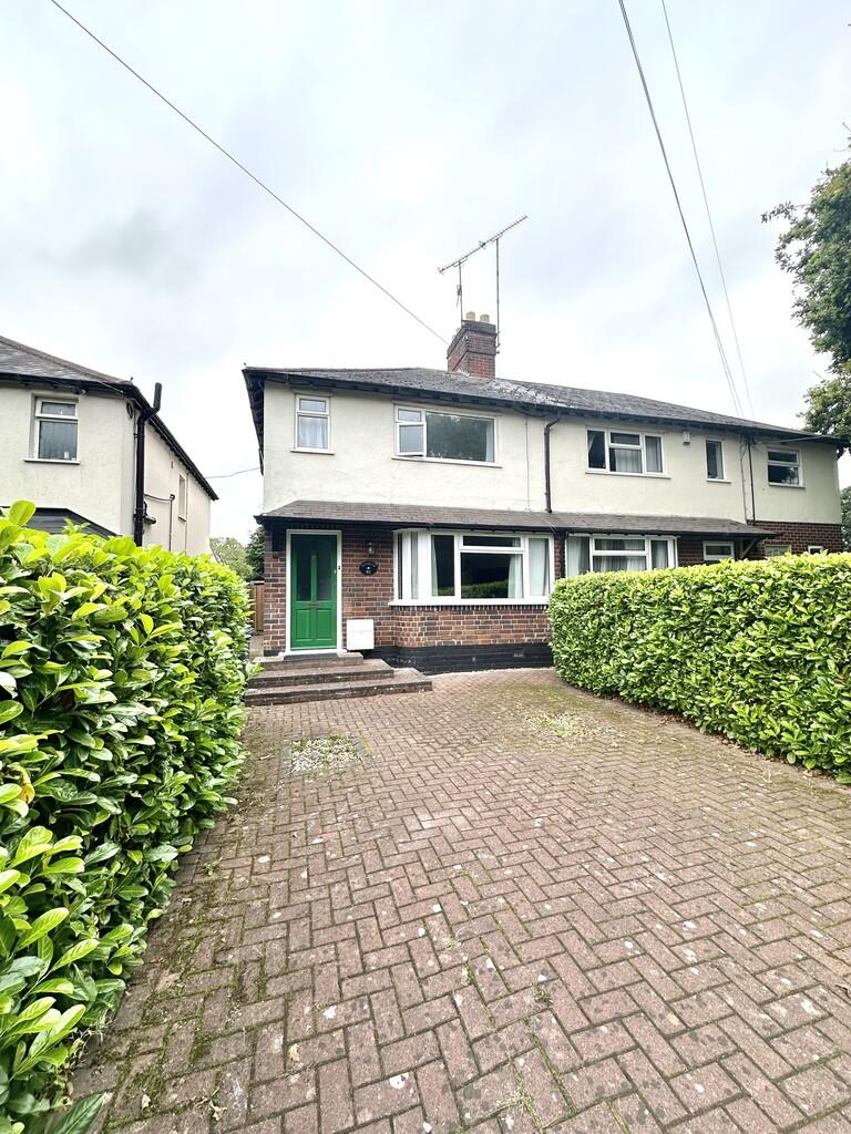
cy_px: 567
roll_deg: -0.2
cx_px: 426
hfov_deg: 85.7
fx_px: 459
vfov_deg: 102.1
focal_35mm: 14
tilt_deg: +3.6
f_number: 2.2
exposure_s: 1/390
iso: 40
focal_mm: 2.22
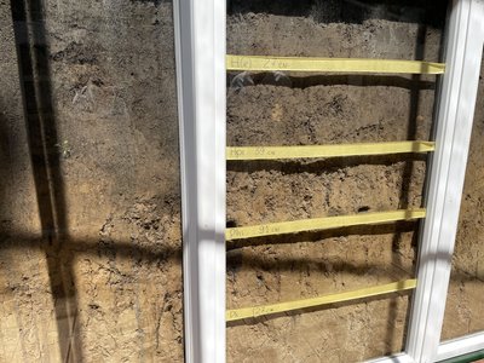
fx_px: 364
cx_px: 242
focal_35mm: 26
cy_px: 182
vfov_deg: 53.1
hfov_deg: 67.3
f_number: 1.6
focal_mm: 4.2
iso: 32
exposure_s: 1/2817
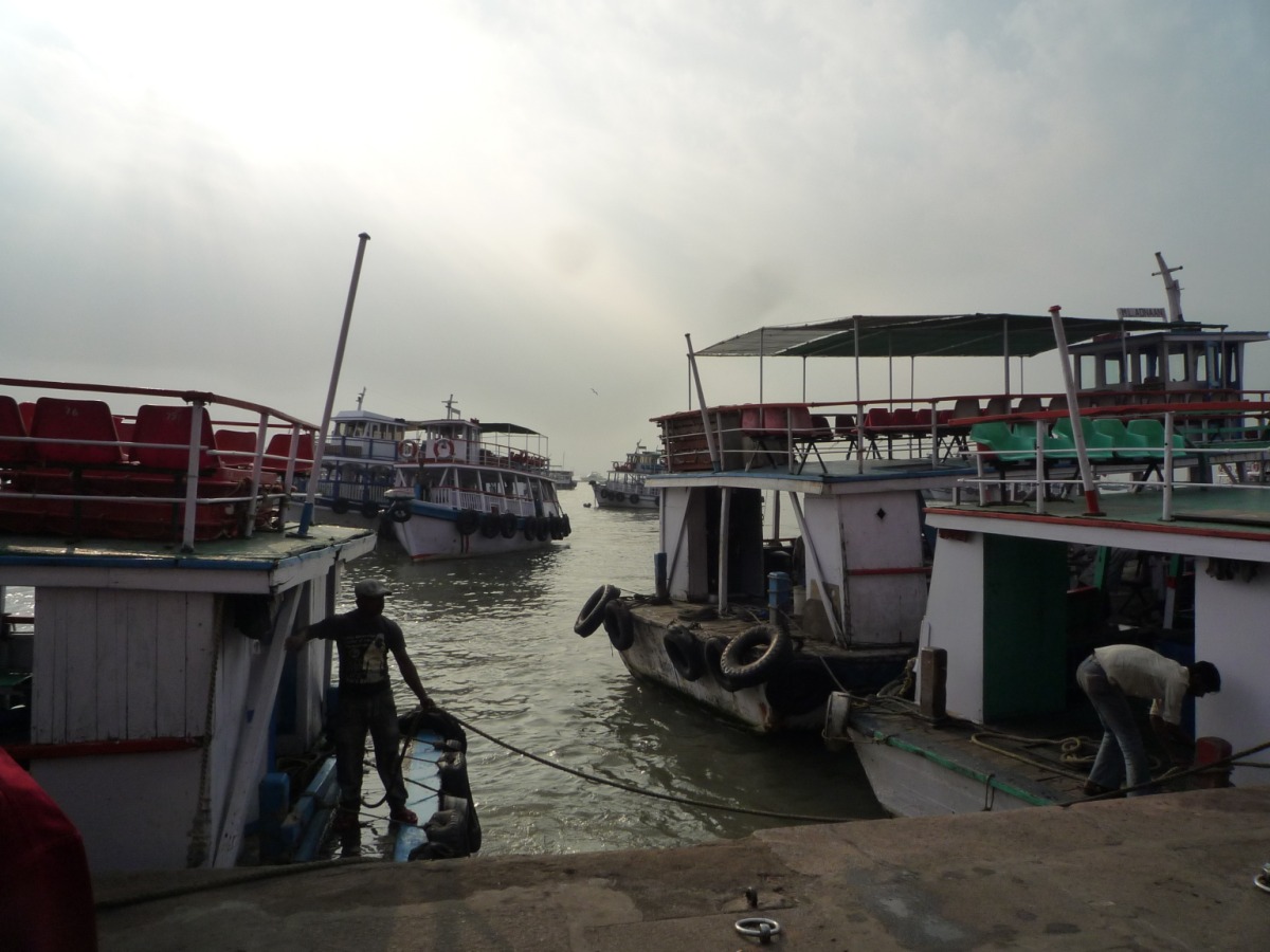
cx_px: 635
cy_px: 476
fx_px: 917
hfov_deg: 69.4
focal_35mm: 25
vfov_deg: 54.9
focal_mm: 4.4
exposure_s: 1/800
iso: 160
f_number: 6.3
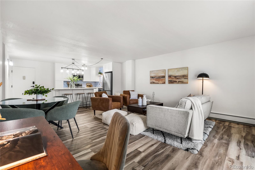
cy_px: 85
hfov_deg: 96.7
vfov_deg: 73.8
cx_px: 128
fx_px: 113
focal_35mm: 16
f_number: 8
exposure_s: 1/100
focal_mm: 16
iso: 200
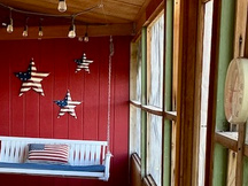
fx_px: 552
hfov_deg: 23.5
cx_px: -37
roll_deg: +0.2
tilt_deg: -7.2
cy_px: 155
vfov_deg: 18.9
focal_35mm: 77
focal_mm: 4.25
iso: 125
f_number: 1.8
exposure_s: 1/103
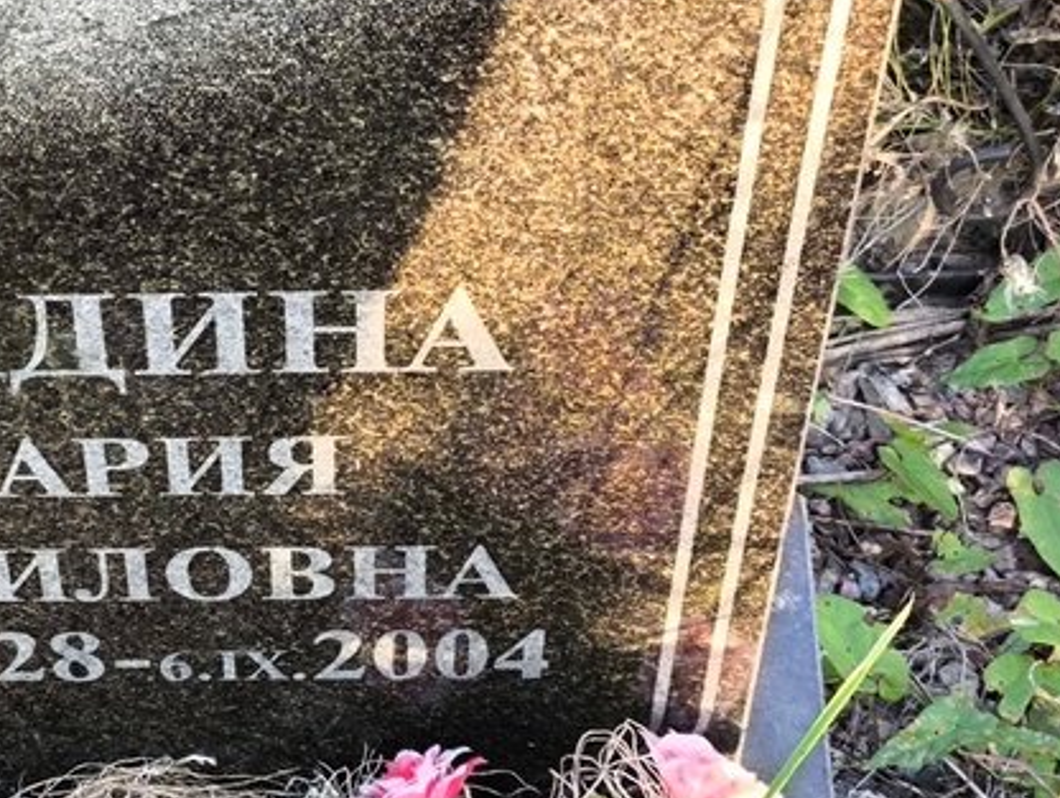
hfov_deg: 20.0
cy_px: 441
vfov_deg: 15.4
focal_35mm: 96
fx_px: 2943
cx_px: 98
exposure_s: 1/60
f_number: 1.7
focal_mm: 4.71
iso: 50
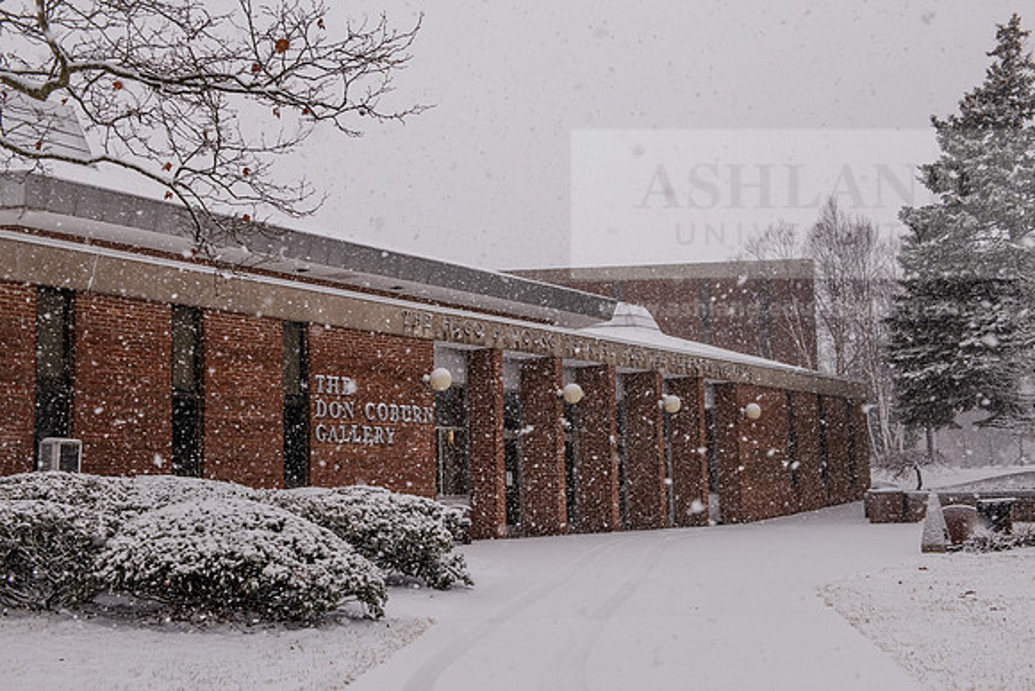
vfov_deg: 28.1
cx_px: 518
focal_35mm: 48
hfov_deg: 41.1
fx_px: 1380
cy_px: 346
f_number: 8
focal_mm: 48
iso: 800
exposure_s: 1/400
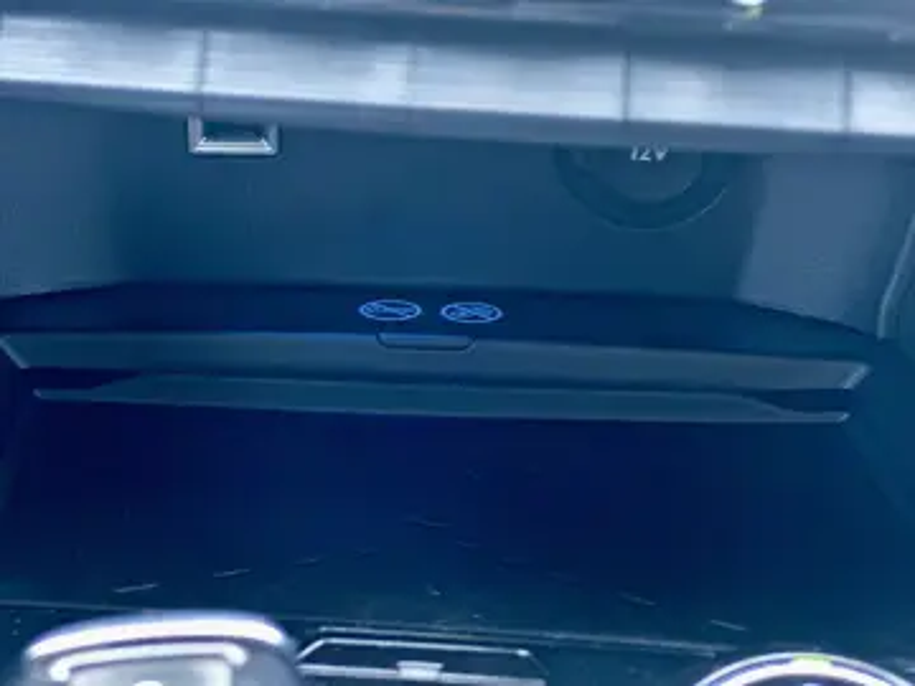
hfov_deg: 25.3
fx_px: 2035
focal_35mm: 77
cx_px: 458
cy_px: 343
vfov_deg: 19.1
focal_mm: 9
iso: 400
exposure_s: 1/16
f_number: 2.8
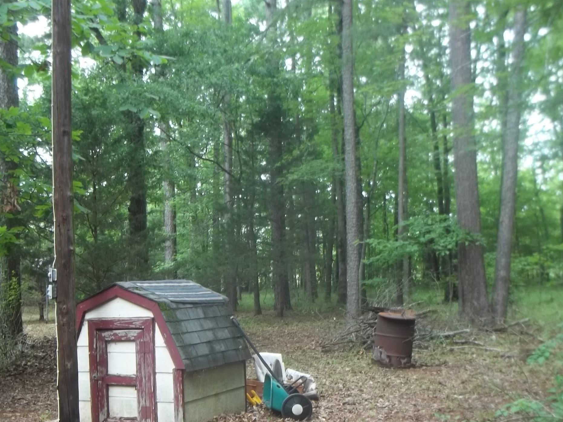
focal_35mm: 51
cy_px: 294
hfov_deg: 37.5
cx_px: 271
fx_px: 829
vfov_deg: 28.3
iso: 64
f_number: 3.3
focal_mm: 5.9
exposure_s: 1/30
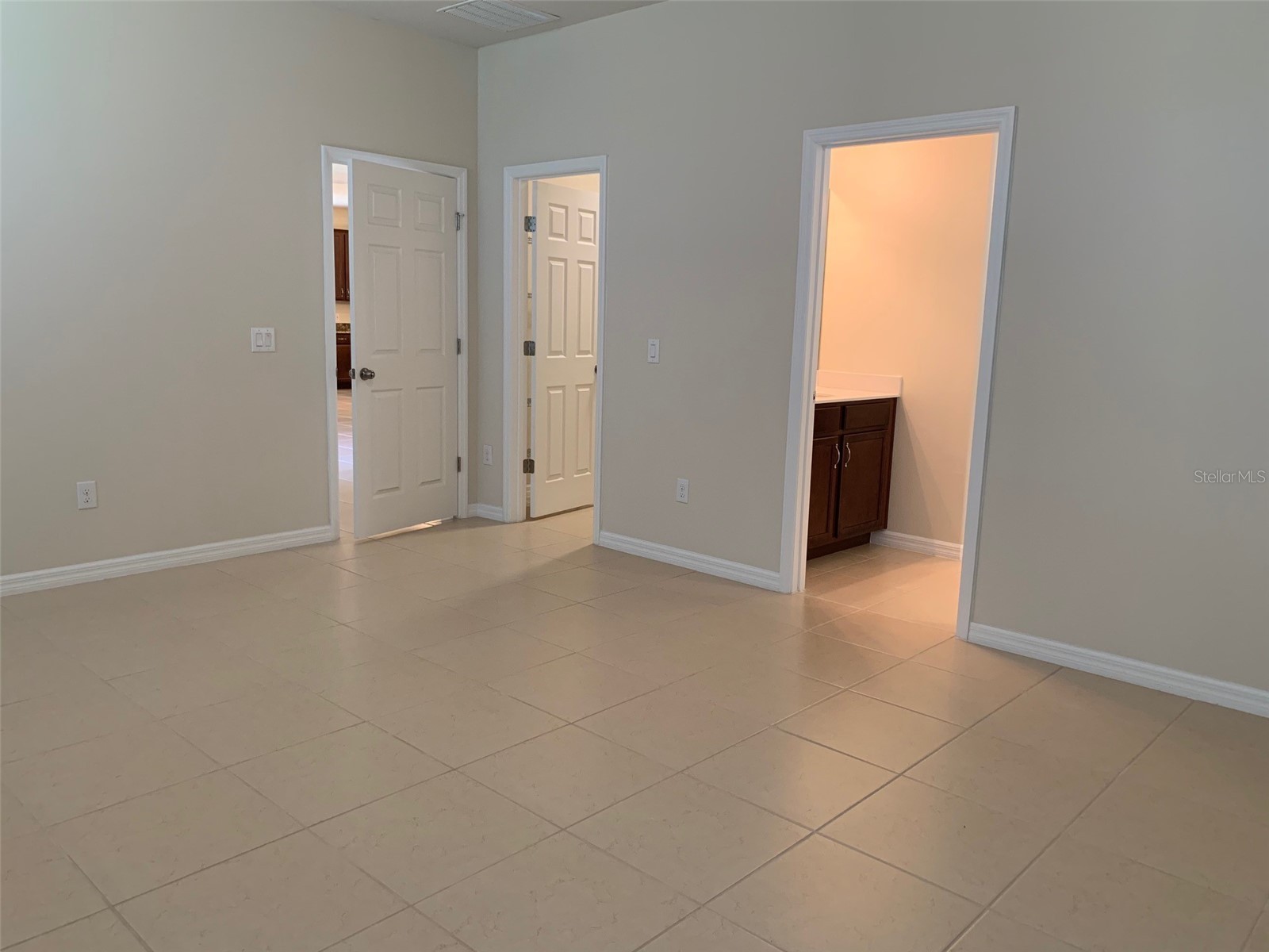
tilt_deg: -9.5
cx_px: 634
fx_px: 953
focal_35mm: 26
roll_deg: -1.7
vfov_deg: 53.1
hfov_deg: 67.3
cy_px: 476
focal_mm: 4.25
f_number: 1.8
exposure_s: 1/60
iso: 125
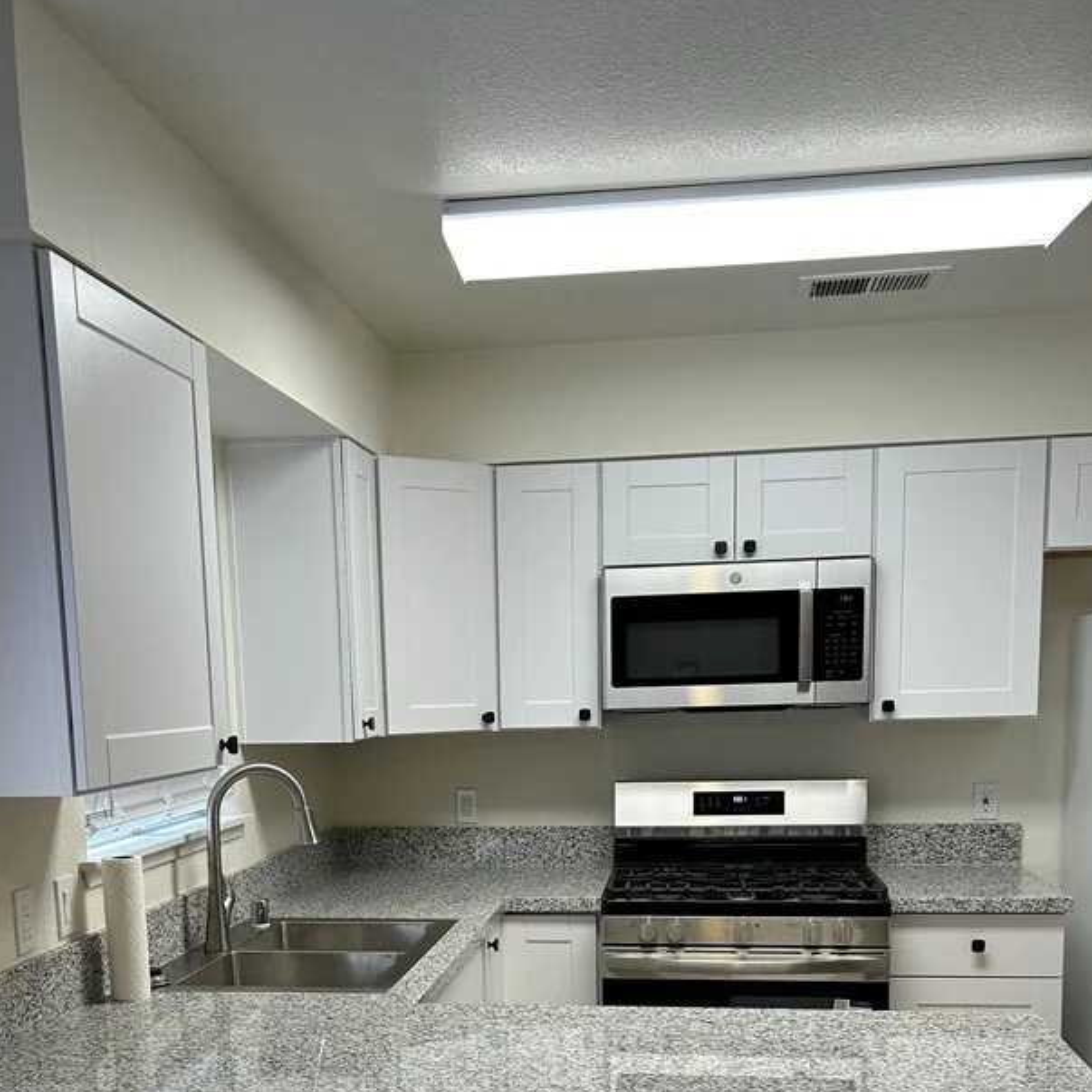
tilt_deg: -8.3
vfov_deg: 40.9
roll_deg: +0.9
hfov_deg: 42.8
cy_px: 884
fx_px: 1392
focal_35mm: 39
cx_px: 507
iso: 40
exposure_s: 1/120
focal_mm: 5.7
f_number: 1.5
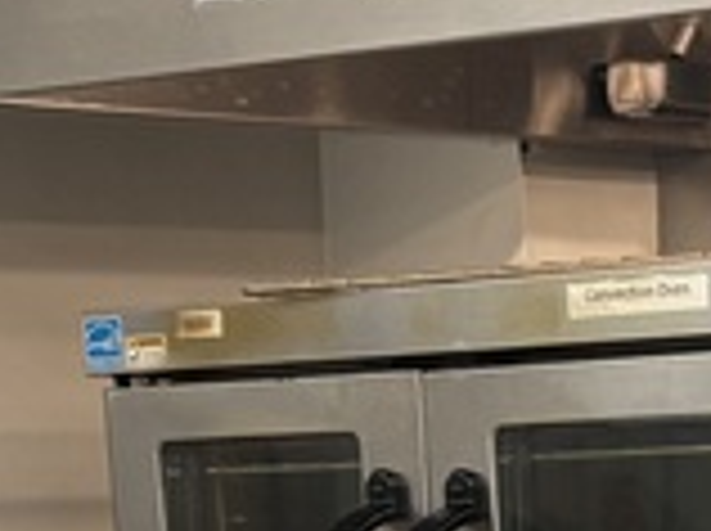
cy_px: 1408
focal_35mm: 169
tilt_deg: -15.6
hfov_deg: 11.6
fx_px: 3466
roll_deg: +2.6
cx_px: 644
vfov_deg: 7.9
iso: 100
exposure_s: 1/60
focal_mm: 5.96
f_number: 1.6
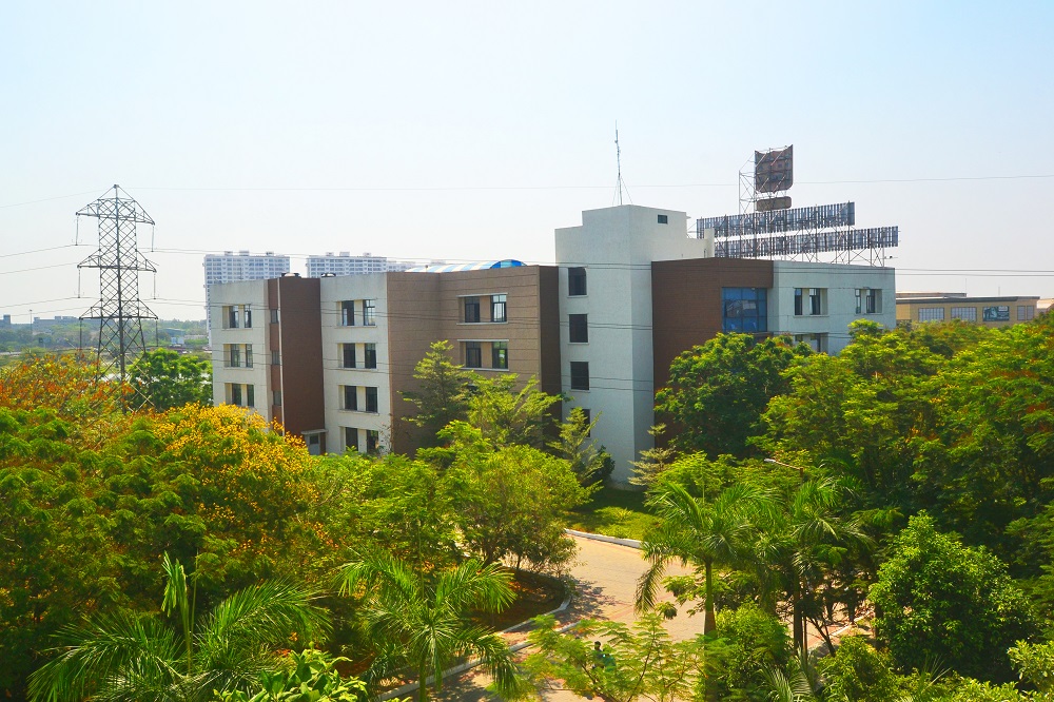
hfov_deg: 61.9
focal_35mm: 30
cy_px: 351
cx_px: 527
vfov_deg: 43.6
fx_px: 878
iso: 320
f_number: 11
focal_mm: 20
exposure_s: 1/500
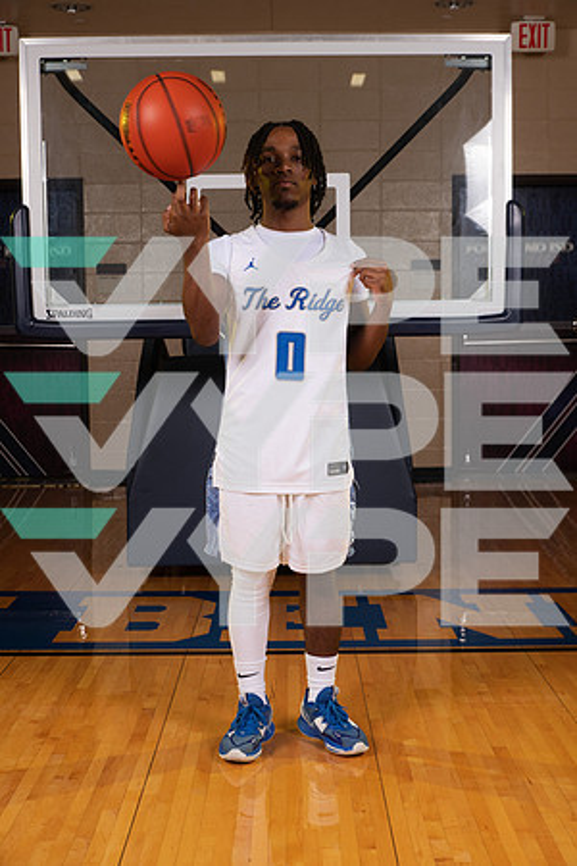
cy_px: 433
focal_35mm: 50
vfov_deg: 39.6
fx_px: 1202
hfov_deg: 27.0
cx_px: 288
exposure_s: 1/320
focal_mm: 50
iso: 320
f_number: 7.1
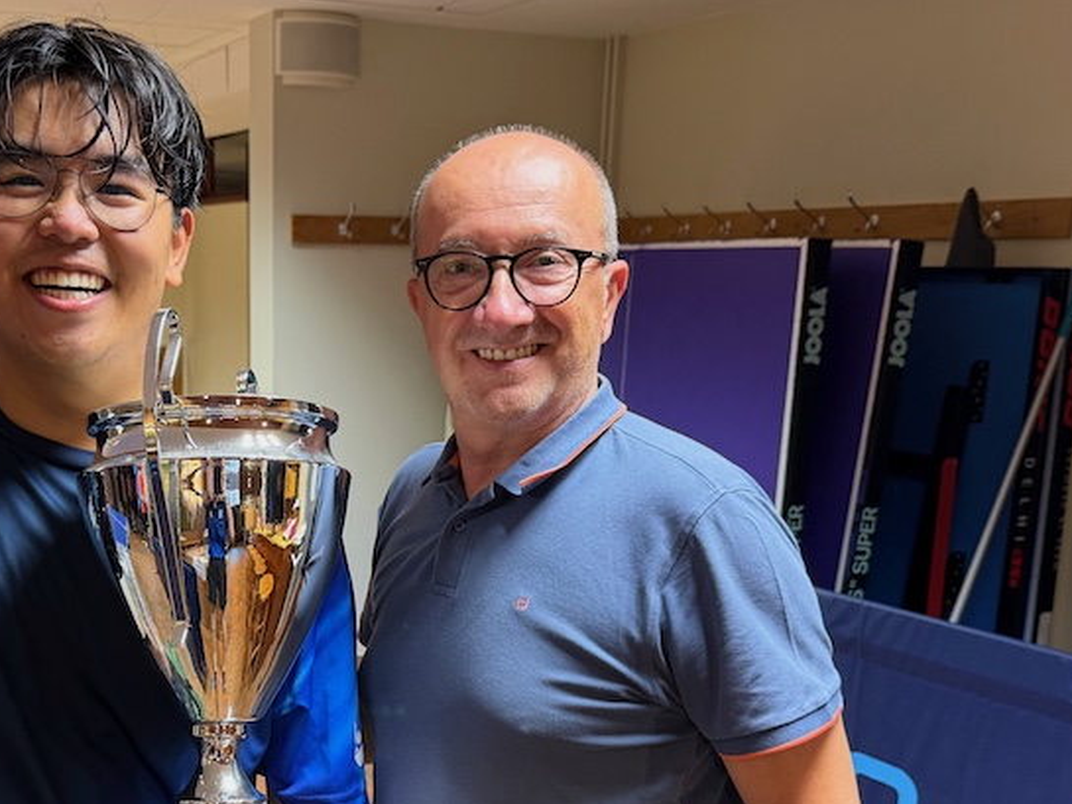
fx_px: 1363
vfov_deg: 32.4
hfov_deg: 42.1
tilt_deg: -12.3
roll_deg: +0.0
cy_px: 578
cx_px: 323
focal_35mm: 44
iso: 250
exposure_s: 1/50
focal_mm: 6.76
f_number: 1.78
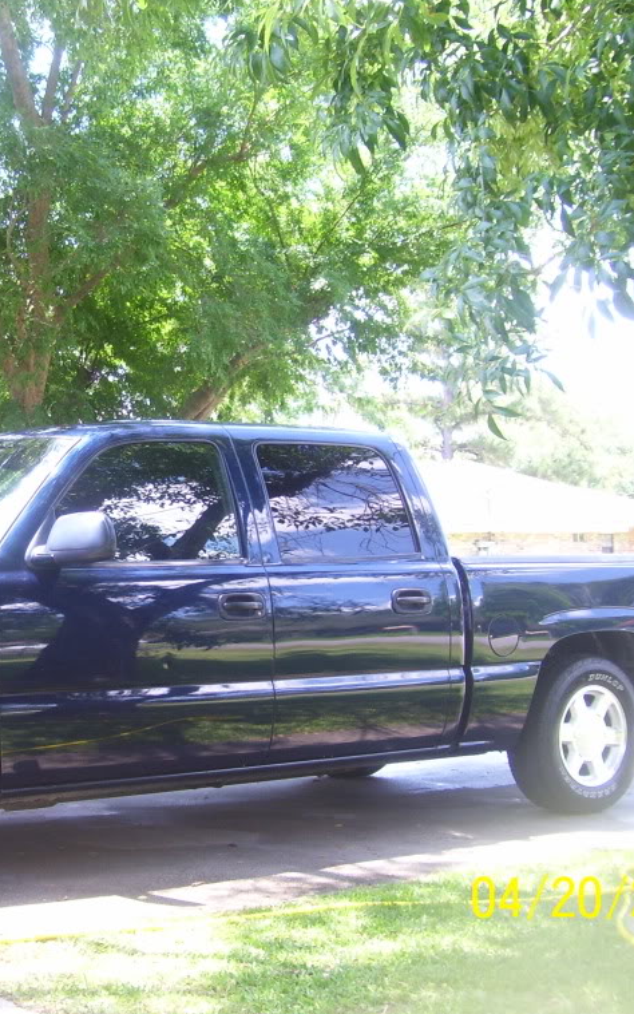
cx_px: 120
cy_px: 510
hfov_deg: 24.0
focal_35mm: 53
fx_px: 1465
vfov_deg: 38.2
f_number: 2.7
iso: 80
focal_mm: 6
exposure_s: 1/90
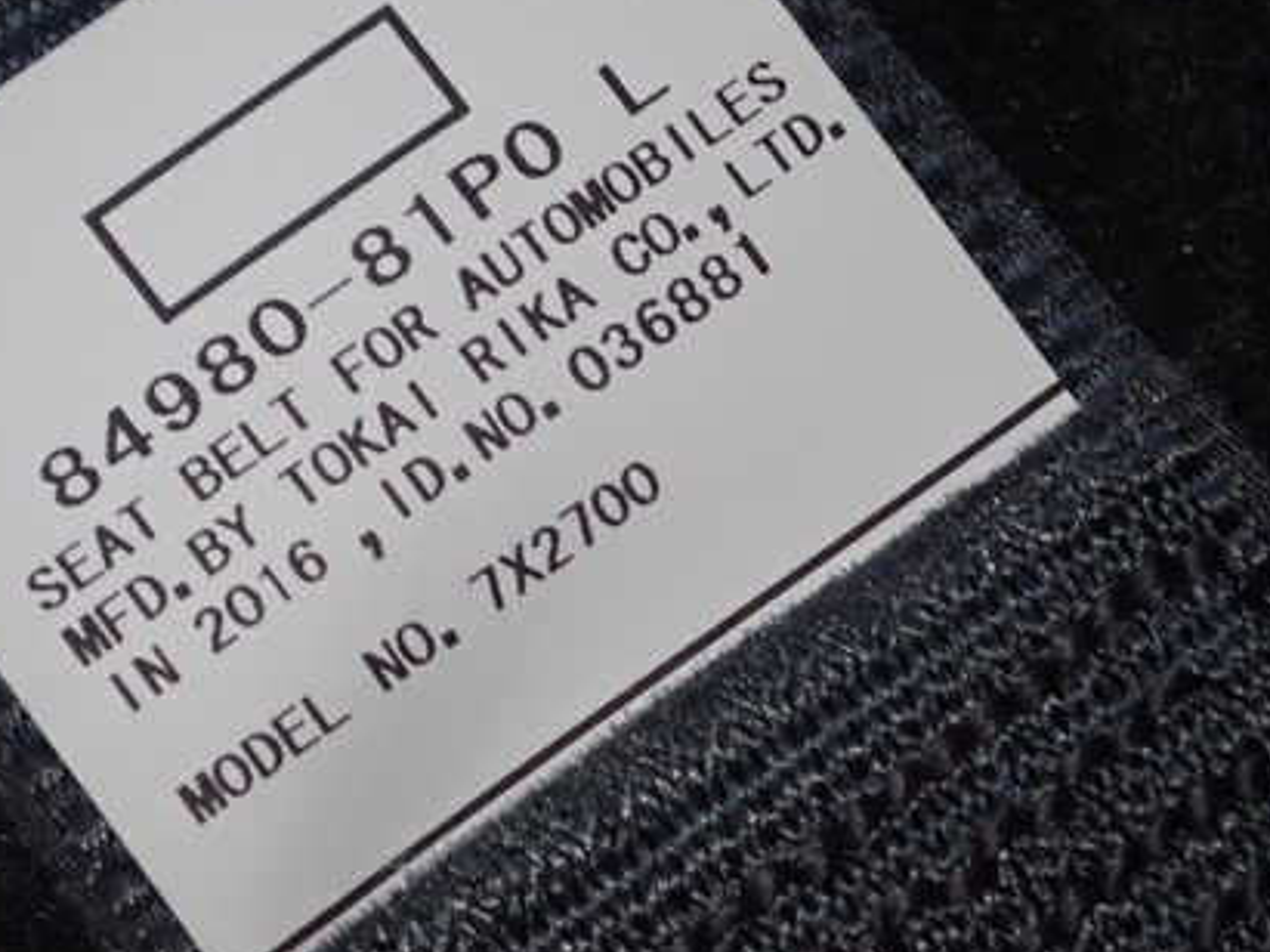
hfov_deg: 13.5
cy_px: 454
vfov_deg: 10.2
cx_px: 538
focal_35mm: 146
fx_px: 5355
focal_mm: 18
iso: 800
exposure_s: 1/80
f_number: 4.9
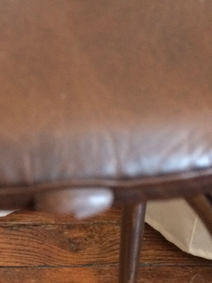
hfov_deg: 17.3
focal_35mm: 82
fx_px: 669
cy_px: 144
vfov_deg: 23.8
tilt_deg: -38.3
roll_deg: +3.7
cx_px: -34
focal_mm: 4.15
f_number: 2.2
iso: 320
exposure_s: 1/17
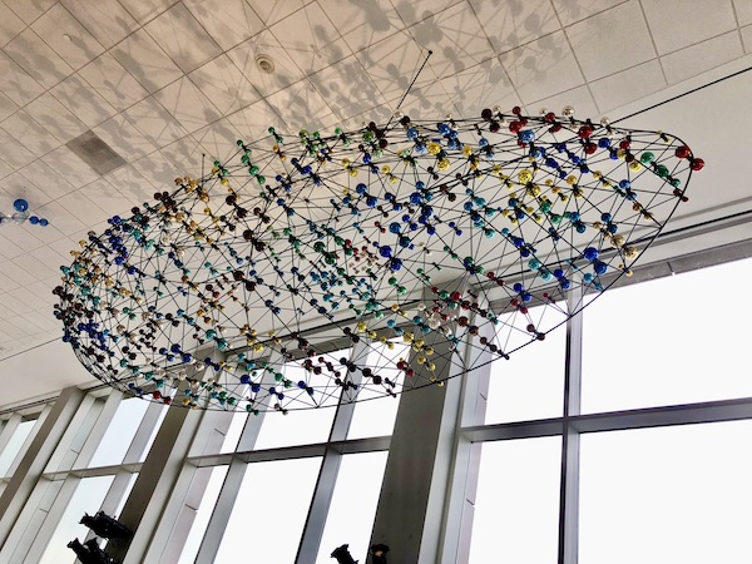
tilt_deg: +36.5
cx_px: 376
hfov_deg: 63.4
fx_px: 608
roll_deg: -15.5
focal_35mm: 28
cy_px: 282
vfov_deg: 49.7
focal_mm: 4
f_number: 1.8
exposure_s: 1/100
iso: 25
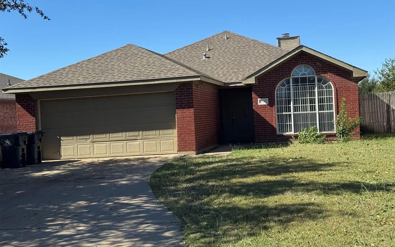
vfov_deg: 25.3
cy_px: 115
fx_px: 549
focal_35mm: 51
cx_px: 198
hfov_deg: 39.6
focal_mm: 6.76
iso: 64
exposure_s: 1/3425
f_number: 1.78
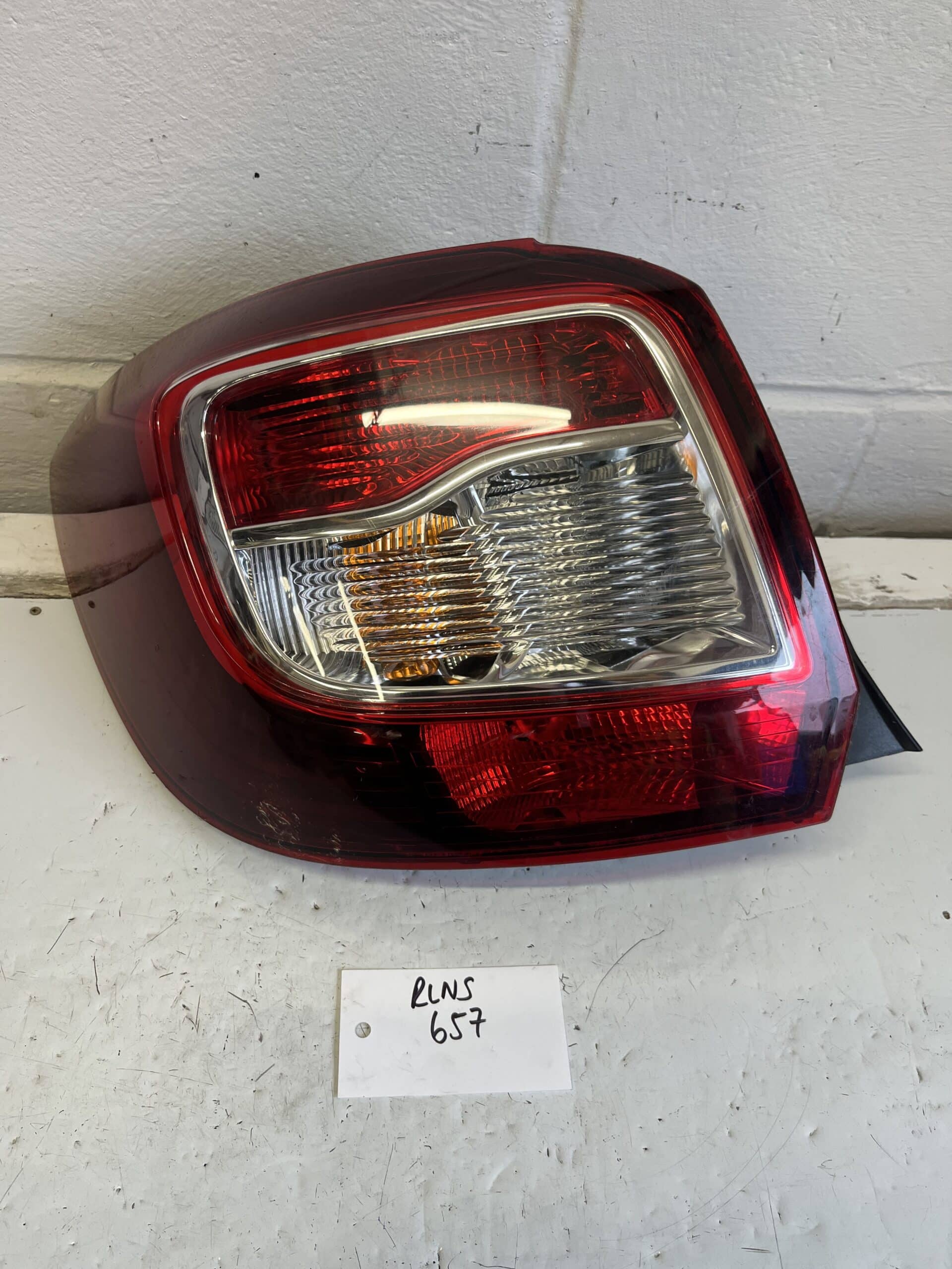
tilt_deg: -47.6
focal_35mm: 26
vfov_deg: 67.3
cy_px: 634
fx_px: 953
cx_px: 476
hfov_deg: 53.1
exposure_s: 1/100
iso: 100
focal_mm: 5.1
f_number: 1.6
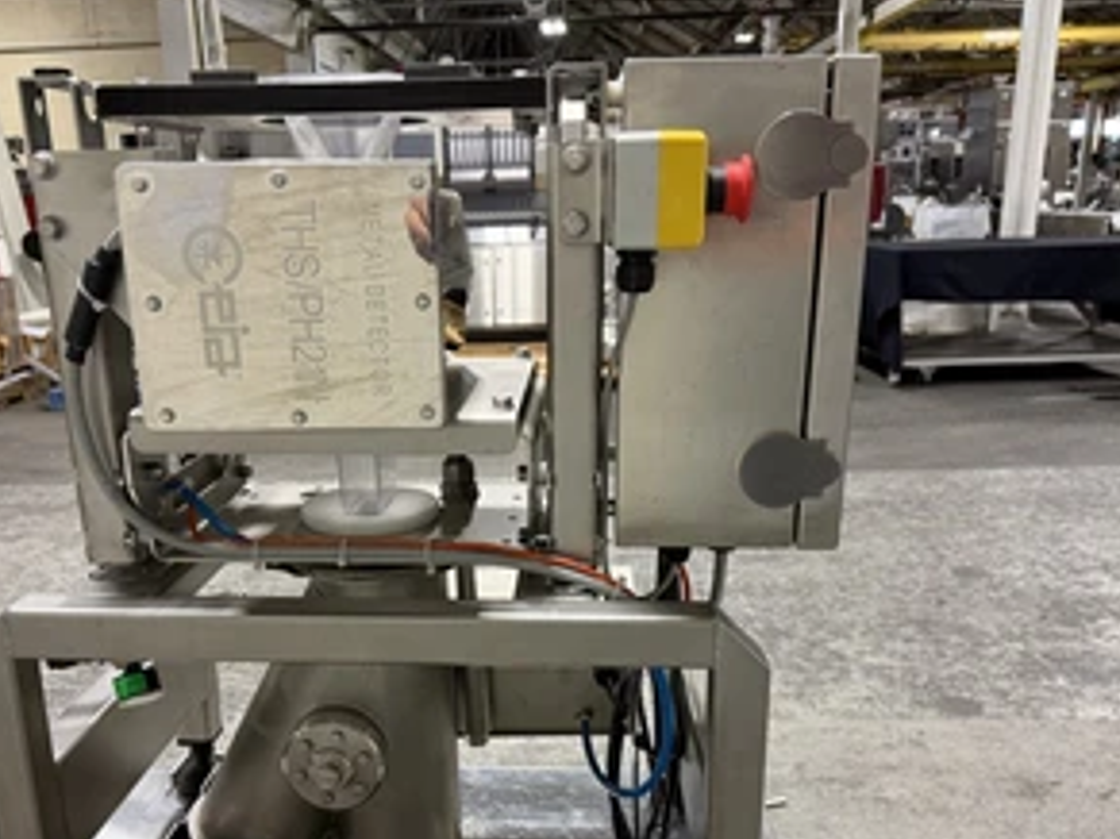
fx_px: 1067
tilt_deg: -18.7
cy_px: 558
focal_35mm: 33
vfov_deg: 42.4
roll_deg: +2.4
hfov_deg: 55.3
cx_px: 512
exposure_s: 1/60
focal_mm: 6.76
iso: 320
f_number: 1.78
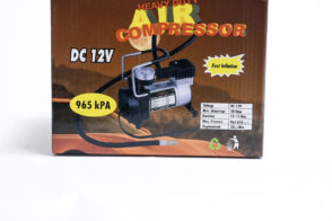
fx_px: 931
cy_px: 65
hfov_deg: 20.2
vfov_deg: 13.5
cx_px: 156
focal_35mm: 101
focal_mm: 69
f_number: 8
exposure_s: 1/250
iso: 3200
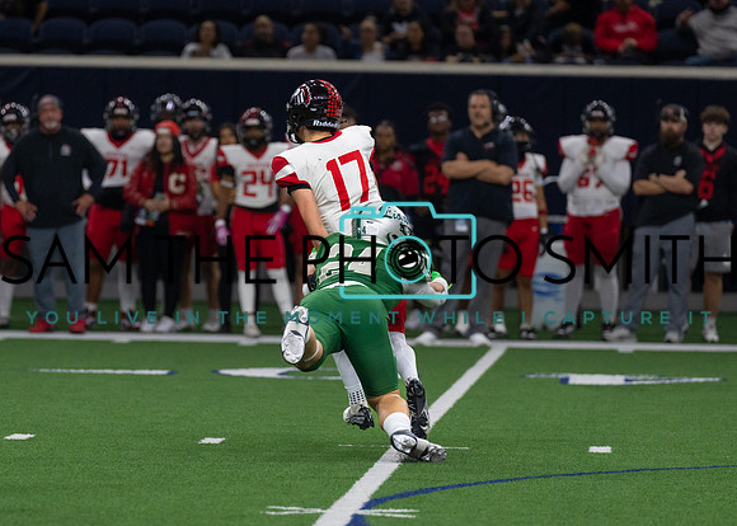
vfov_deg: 4.4
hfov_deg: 6.1
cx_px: 304
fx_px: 6921
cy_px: 231
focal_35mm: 331
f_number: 2.8
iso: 1600
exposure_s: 1/1250
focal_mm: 200
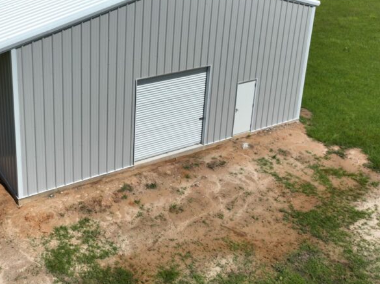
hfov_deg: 43.2
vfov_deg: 33.5
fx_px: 461
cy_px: 63
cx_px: 89
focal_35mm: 42
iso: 130
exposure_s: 1/5000
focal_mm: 12.29
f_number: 2.8
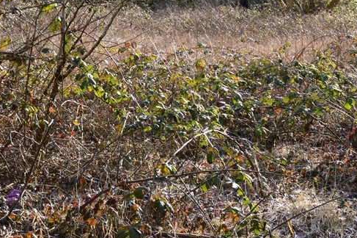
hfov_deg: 23.3
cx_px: 223
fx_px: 862
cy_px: 13
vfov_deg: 15.5
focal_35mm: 87
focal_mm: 26
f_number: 9
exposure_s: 1/160
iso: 400
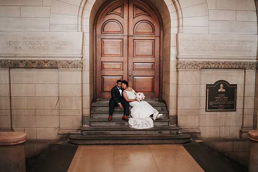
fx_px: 268
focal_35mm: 37
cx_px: 132
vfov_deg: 35.5
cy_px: 91
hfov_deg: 51.3
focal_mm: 35
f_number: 2.2
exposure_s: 1/125
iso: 1000
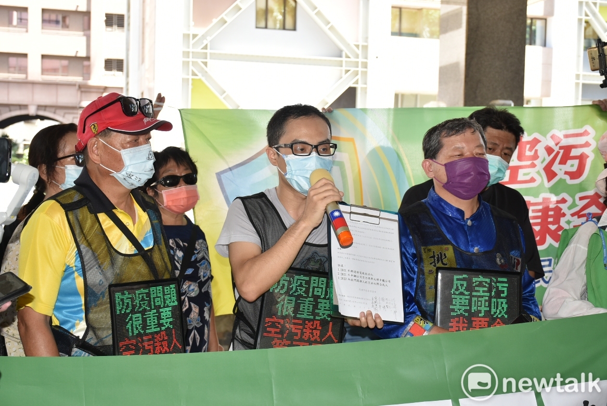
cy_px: 203
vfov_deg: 26.5
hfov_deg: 38.9
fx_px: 861
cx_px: 304
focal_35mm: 51
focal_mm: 34
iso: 400
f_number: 5.6
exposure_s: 1/125
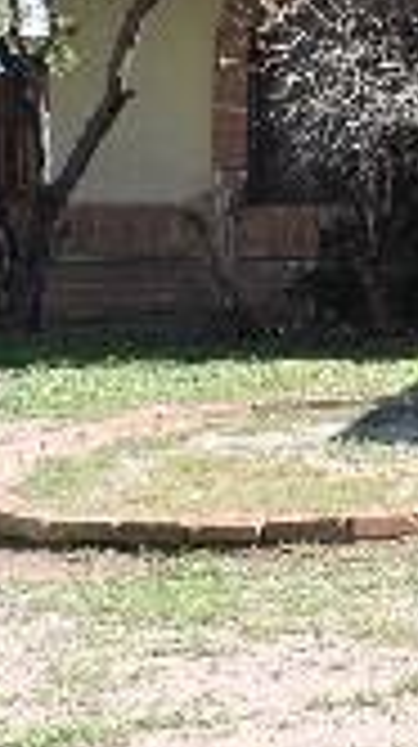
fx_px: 1996
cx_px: 1038
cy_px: 40
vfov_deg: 20.6
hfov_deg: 10.2
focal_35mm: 101
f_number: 3
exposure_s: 1/500
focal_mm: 4.3
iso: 100
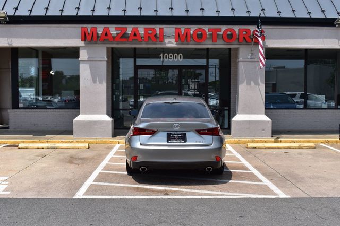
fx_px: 396
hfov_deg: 46.4
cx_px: 170
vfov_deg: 31.9
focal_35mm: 42
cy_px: 113
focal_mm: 28
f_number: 11
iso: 280
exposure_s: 1/500
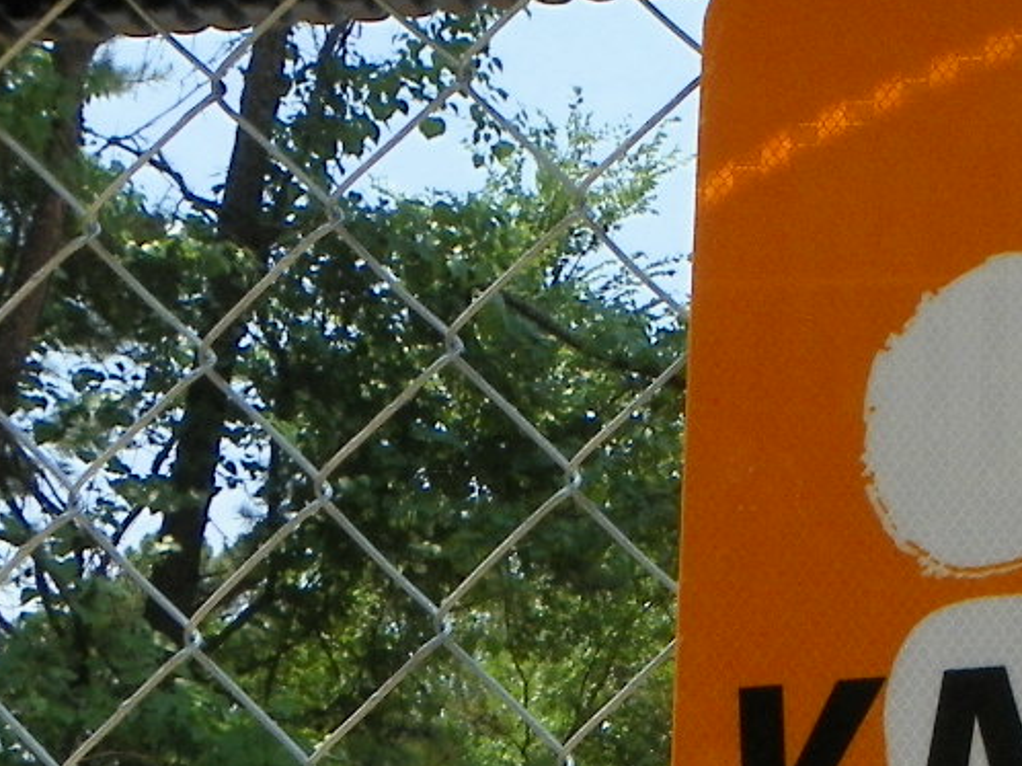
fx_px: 3158
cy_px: 678
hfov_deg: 16.8
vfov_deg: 13.7
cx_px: 1488
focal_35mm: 107
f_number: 5
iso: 64
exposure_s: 1/320
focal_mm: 4.6
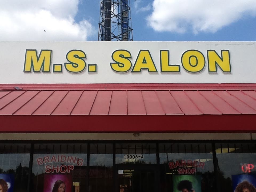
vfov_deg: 32.9
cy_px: 96
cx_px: 128
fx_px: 325
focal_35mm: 44
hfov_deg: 42.9
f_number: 2.4
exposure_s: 1/1408
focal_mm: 2.03
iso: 40
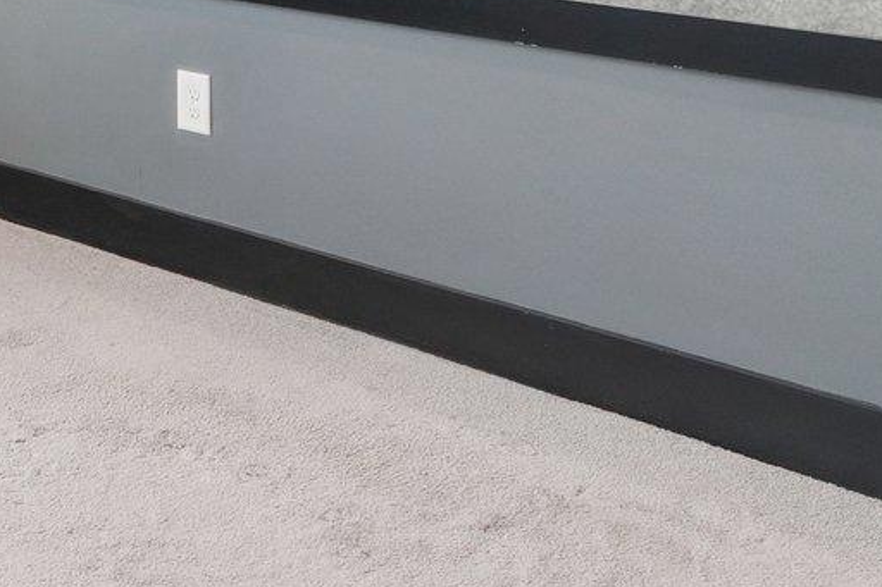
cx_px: -255
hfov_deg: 25.4
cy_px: -257
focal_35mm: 69
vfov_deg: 17.9
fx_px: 1690
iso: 400
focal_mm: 11.5
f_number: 8
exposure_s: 1/15
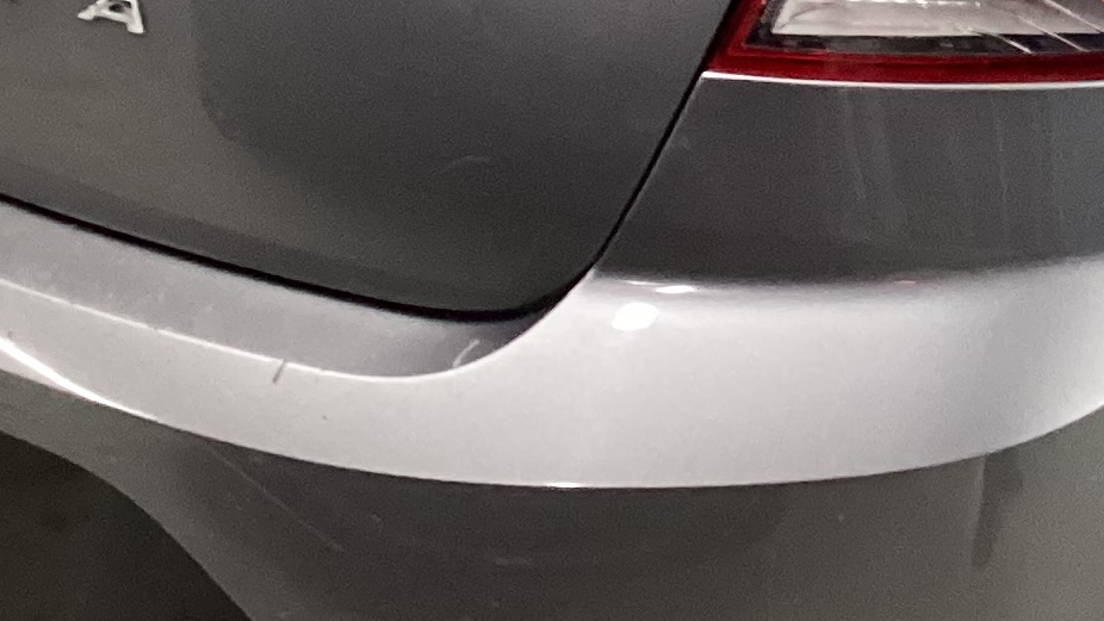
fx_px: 3484
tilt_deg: -23.2
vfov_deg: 9.9
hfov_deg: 17.6
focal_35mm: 119
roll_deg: +1.5
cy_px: -254
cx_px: 1104
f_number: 2.4
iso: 320
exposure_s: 1/33
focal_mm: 3.3
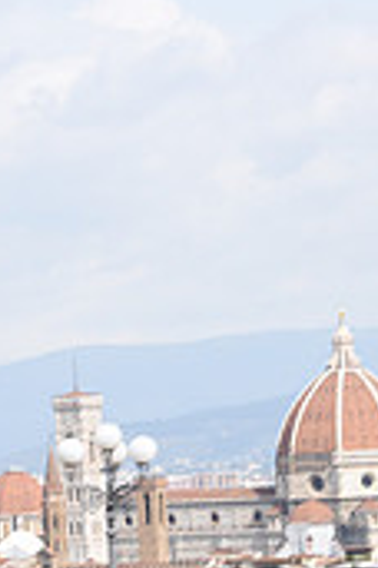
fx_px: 3465
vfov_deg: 9.3
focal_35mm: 220
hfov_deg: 6.2
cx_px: 229
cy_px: 636
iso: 64
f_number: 6.3
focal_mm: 65
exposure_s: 1/200
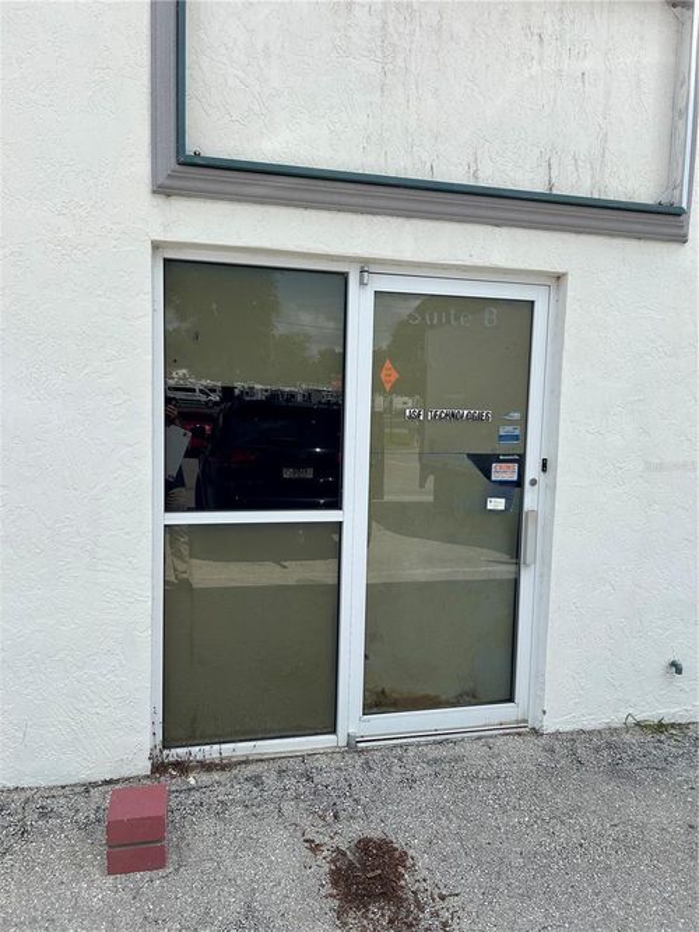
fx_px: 700
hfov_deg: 53.0
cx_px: 350
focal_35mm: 26
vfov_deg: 67.3
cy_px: 466
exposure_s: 1/2457
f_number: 1.5
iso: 50
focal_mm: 5.7
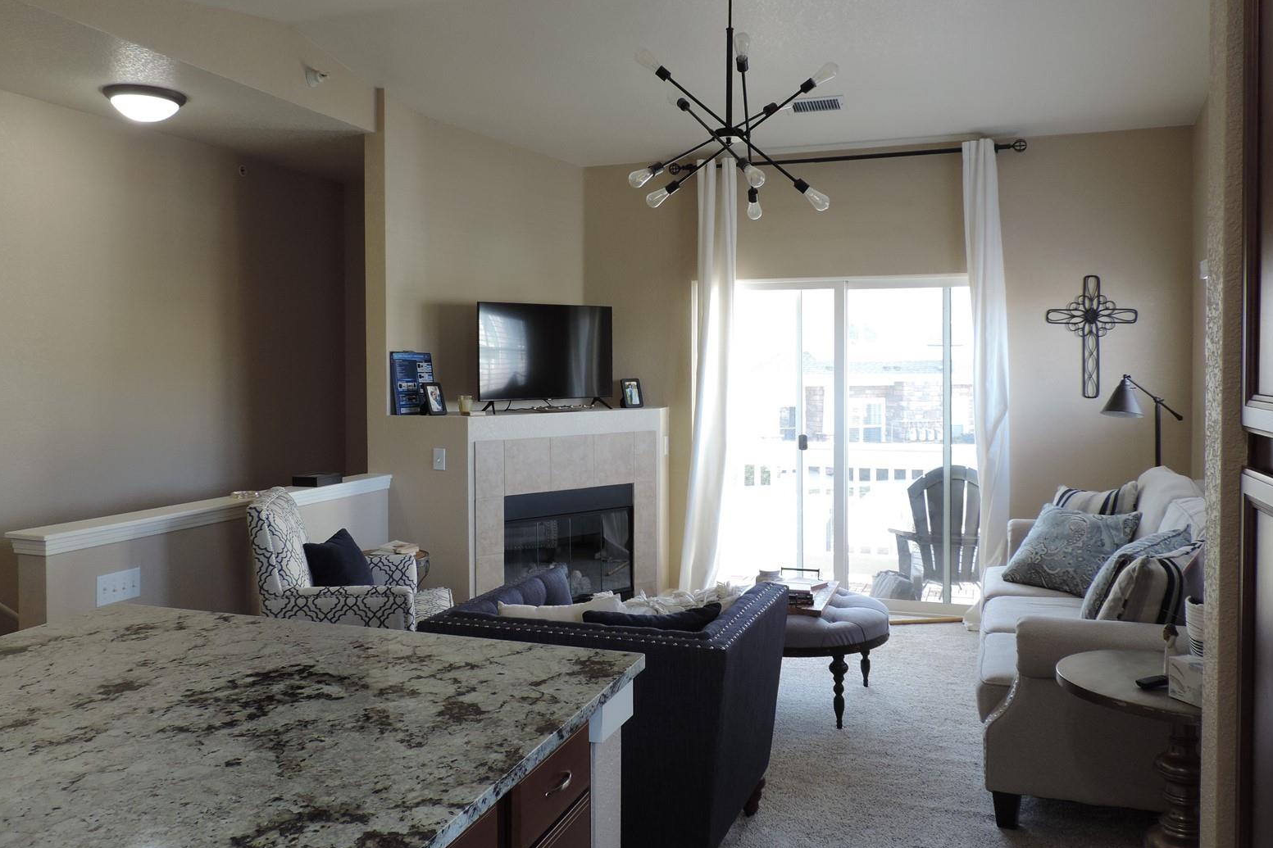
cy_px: 385
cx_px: 626
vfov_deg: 43.6
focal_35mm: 30
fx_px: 1061
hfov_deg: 61.9
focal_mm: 4.9
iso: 100
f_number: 3.1
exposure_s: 1/30
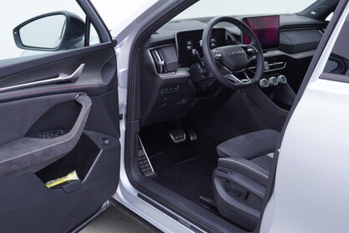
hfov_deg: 41.5
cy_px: 93
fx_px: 456
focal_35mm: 47
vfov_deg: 28.6
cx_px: 124
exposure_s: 1/50
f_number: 3.2
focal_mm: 24
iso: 125
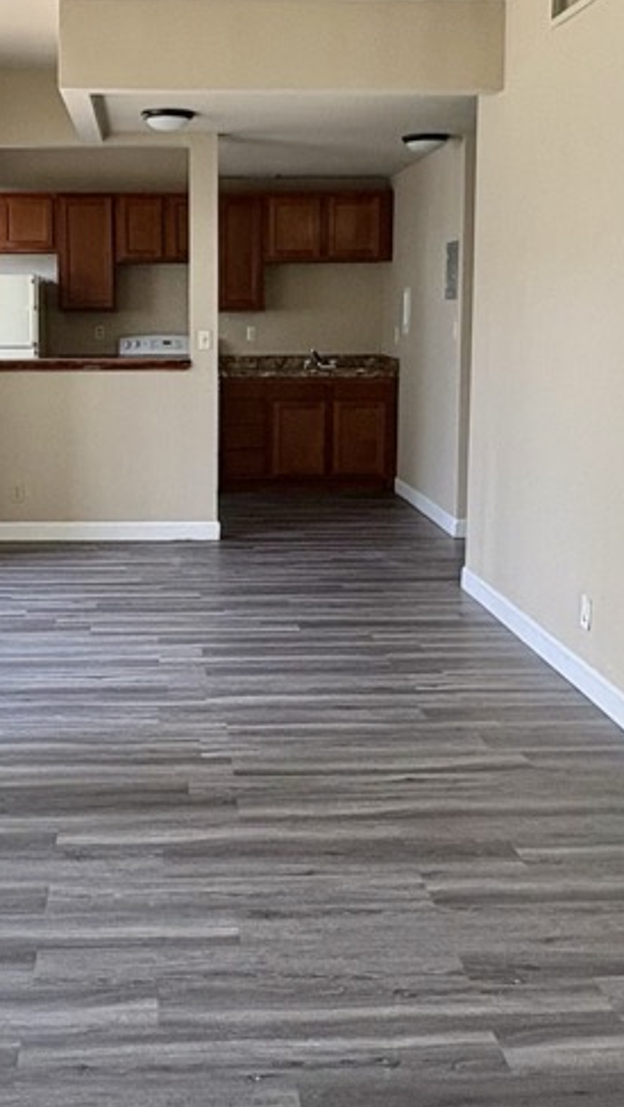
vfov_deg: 50.1
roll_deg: -0.2
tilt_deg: -5.3
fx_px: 1175
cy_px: 431
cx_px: 193
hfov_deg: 29.5
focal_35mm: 40
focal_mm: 2.22
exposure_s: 1/99
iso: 80
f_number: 2.2
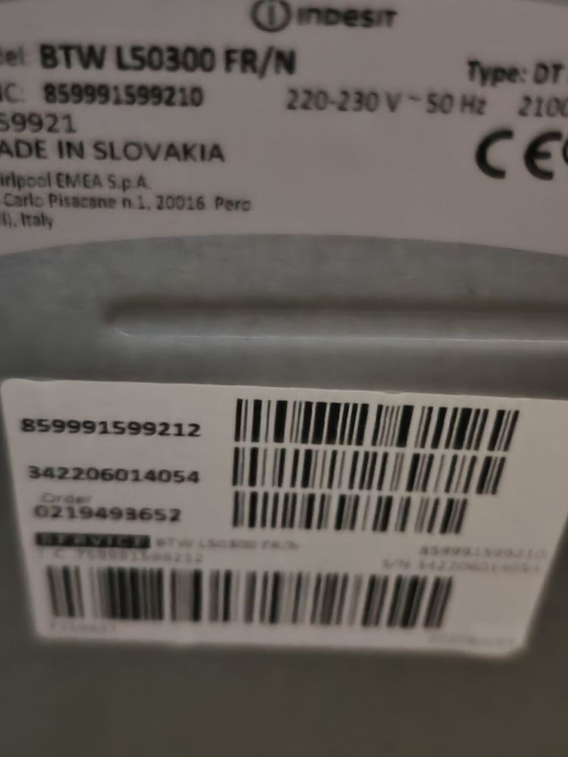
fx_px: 503
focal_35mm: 23
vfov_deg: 73.9
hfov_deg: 58.9
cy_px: 378
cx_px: 284
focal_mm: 7.01
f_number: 1.69
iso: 17383
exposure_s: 1/14.3
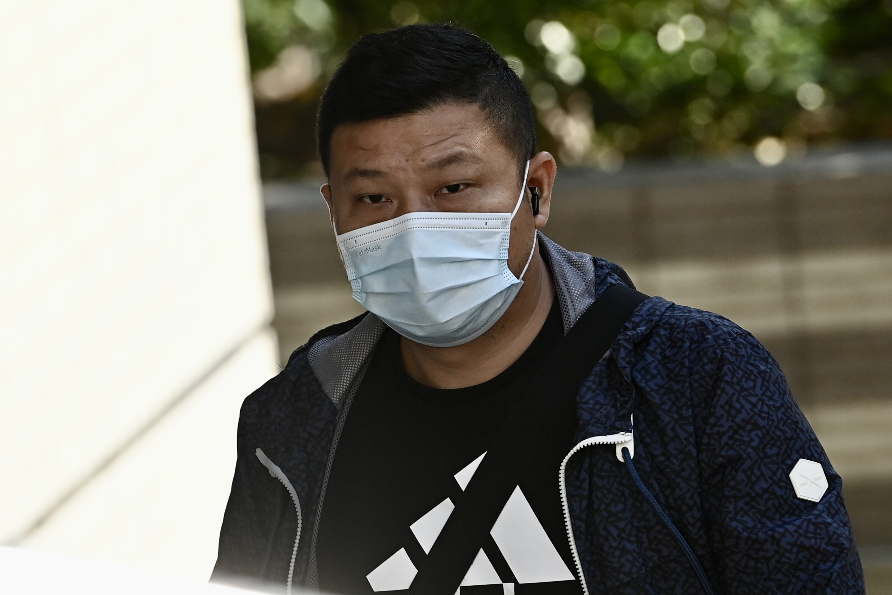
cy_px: 298
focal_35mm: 200
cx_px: 446
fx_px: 4955
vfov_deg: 6.9
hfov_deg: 10.3
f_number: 5
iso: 200
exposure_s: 1/500
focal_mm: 200
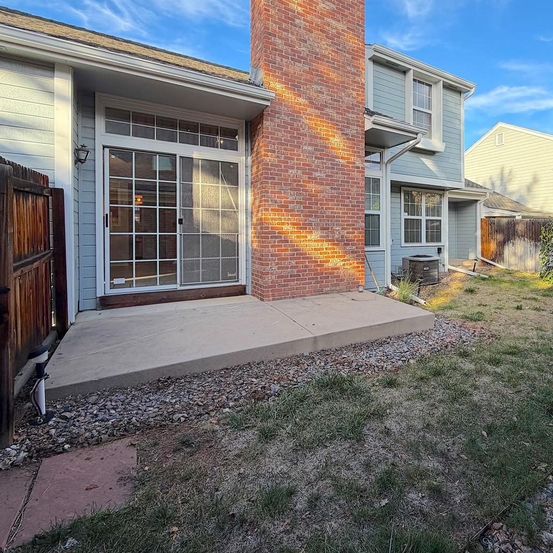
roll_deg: +0.0
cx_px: 367
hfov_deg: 75.4
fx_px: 343
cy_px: 237
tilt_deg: -0.6
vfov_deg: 77.2
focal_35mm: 19
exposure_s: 1/498
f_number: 2.2
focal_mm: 2.22
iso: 64
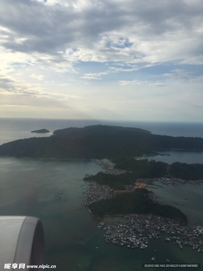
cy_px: 136
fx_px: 227
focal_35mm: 29
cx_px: 102
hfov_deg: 48.2
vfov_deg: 61.7
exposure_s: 1/3597
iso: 32
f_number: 2.2
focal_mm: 4.15
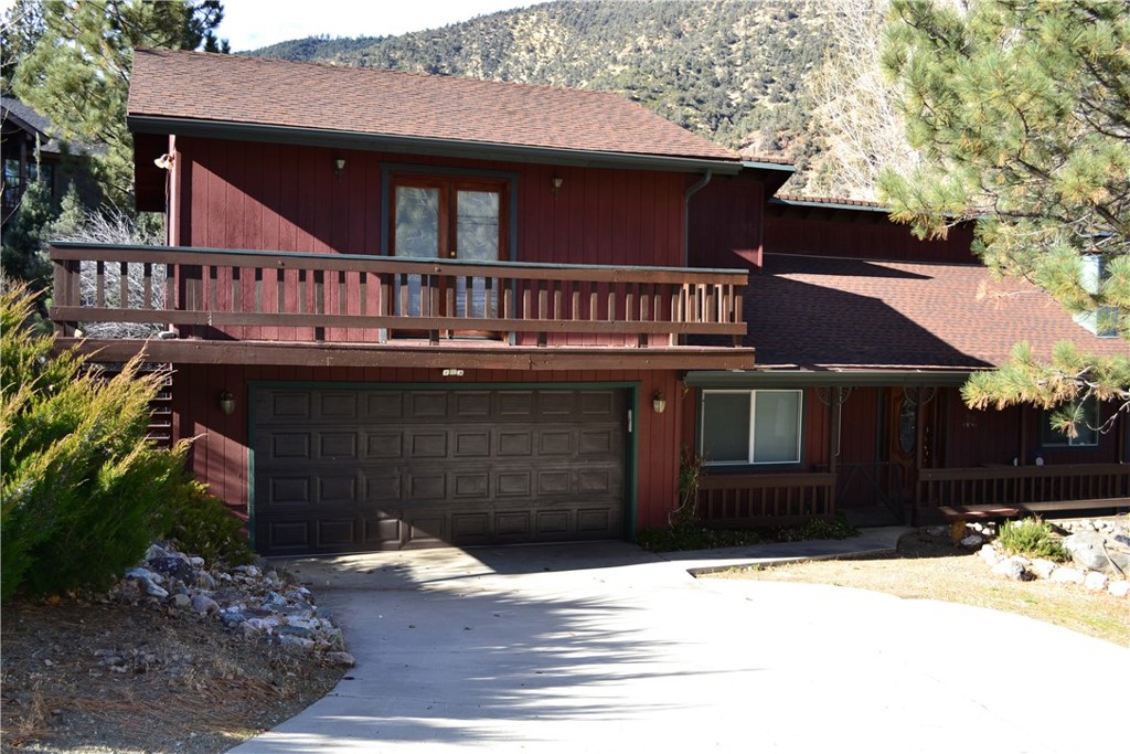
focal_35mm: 33
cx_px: 565
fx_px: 1036
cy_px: 377
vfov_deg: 40.0
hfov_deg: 57.2
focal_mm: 22
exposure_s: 1/200
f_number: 5.6
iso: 125
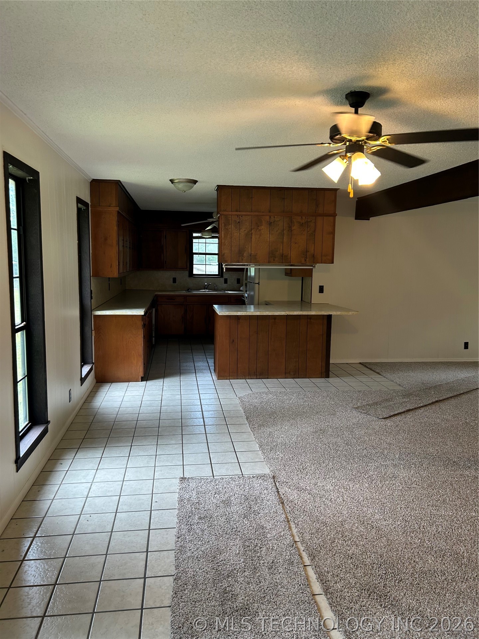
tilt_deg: -6.9
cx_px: 240
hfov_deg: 53.1
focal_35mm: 26
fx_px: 480
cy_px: 320
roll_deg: -1.9
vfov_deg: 67.3
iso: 80
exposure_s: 1/120
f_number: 1.5
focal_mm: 5.7
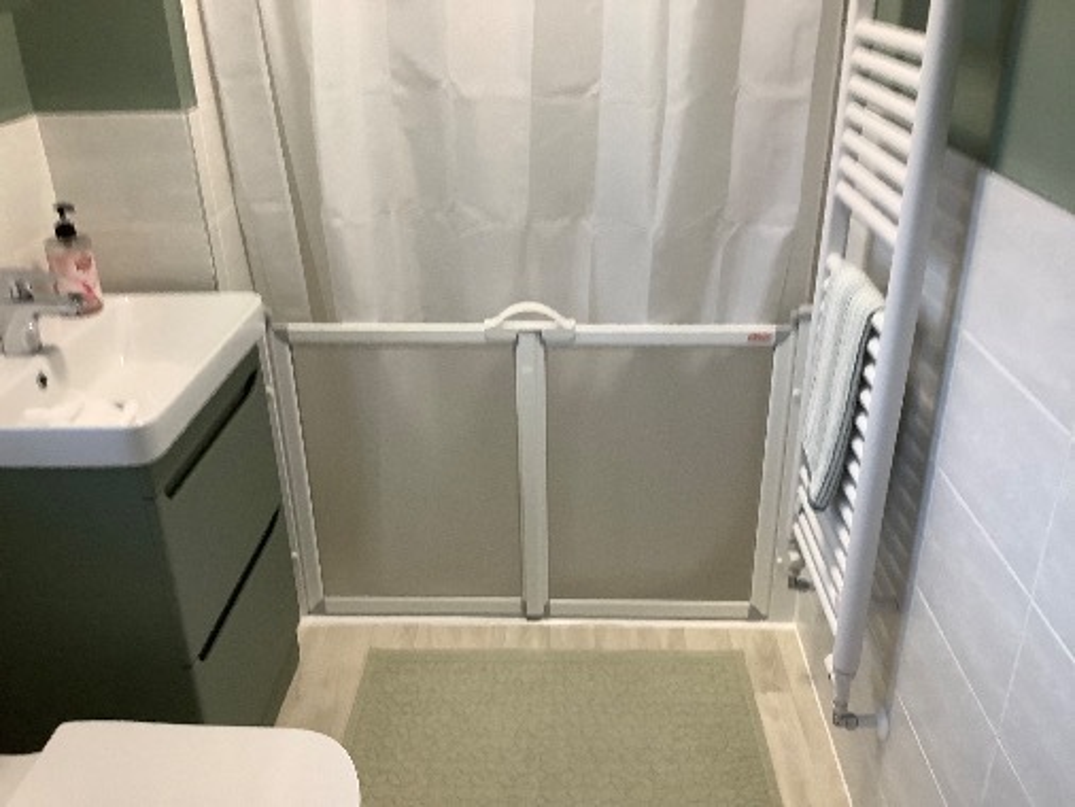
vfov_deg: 45.5
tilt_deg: -26.8
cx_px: 538
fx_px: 963
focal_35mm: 31
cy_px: 404
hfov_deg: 58.3
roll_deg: -0.4
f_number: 2.4
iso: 125
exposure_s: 1/50
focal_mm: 3.3
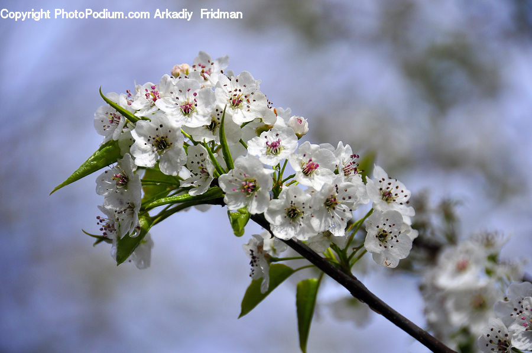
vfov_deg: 4.6
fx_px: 4426
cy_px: 176
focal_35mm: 300
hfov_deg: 6.9
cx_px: 266
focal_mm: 200
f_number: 5.6
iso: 200
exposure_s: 1/1600
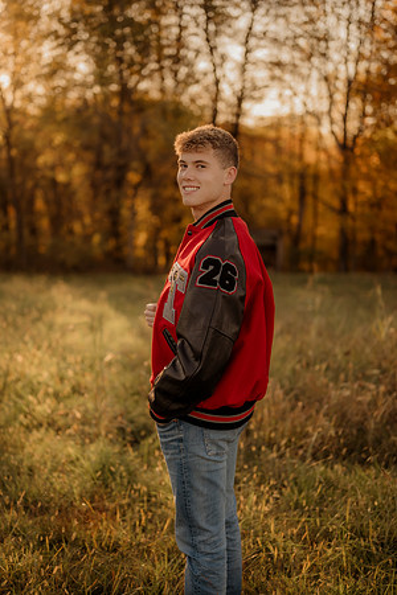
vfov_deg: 39.6
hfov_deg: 27.0
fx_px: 827
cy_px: 298
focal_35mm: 50
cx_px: 198
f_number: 1.8
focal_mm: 50
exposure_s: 1/1000
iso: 250
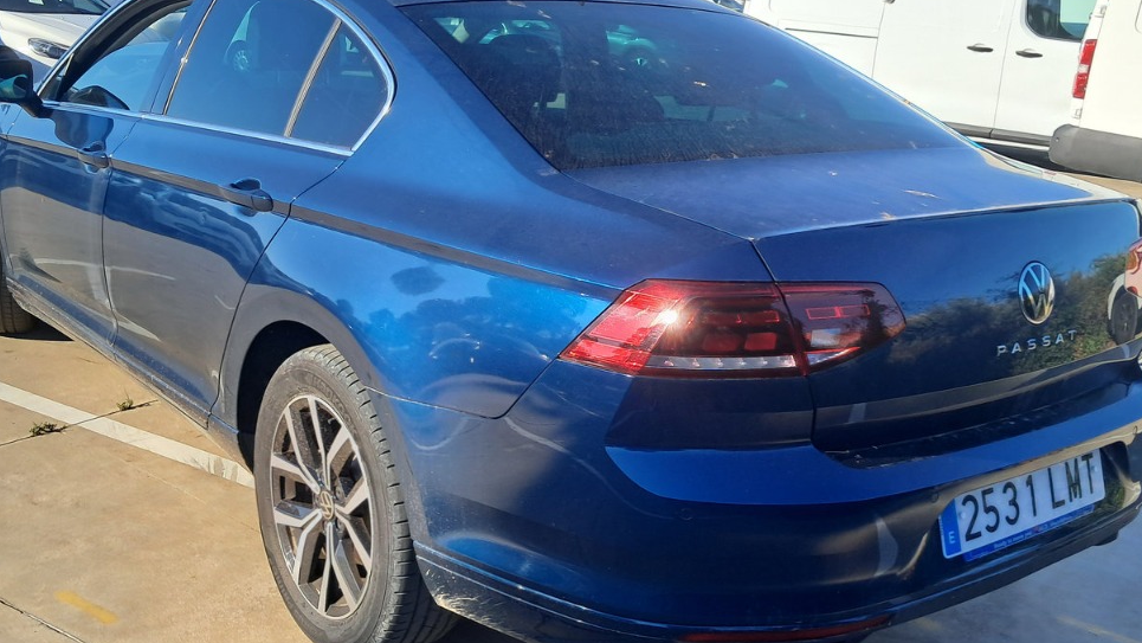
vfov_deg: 30.4
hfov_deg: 51.6
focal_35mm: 39
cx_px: 602
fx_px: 1181
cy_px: 347
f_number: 1.8
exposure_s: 1/505
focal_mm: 4
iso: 50
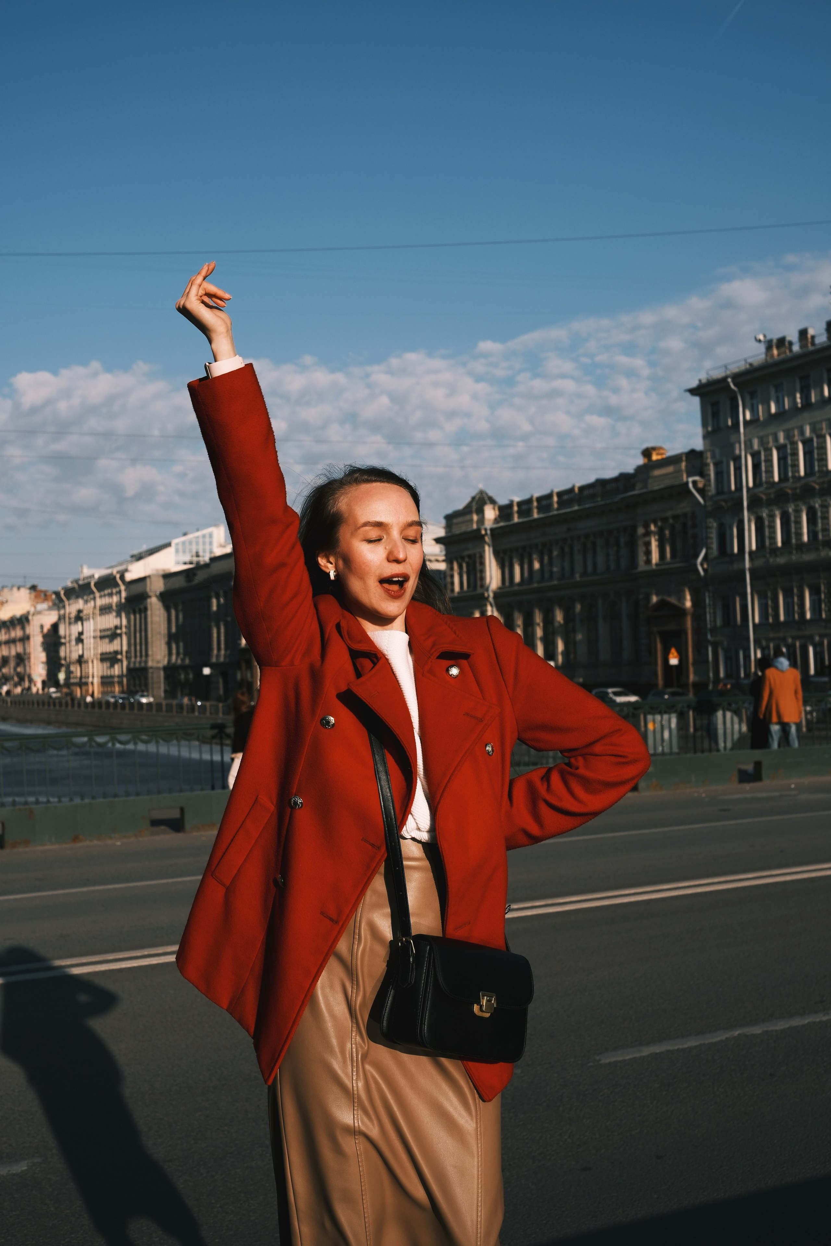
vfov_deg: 47.4
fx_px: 1420
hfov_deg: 32.6
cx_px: 416
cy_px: 623
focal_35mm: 41
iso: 160
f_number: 4
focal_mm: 27
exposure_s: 1/1250
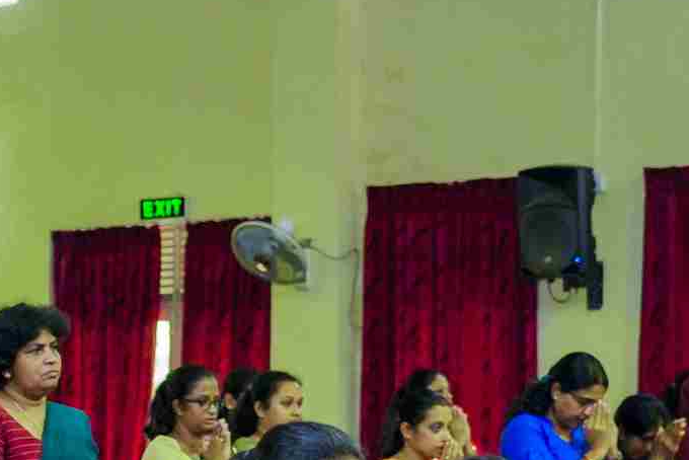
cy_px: 448
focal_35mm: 127
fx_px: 2432
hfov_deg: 15.8
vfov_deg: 10.7
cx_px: -18
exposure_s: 1/200
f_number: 4
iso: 6400
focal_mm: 48
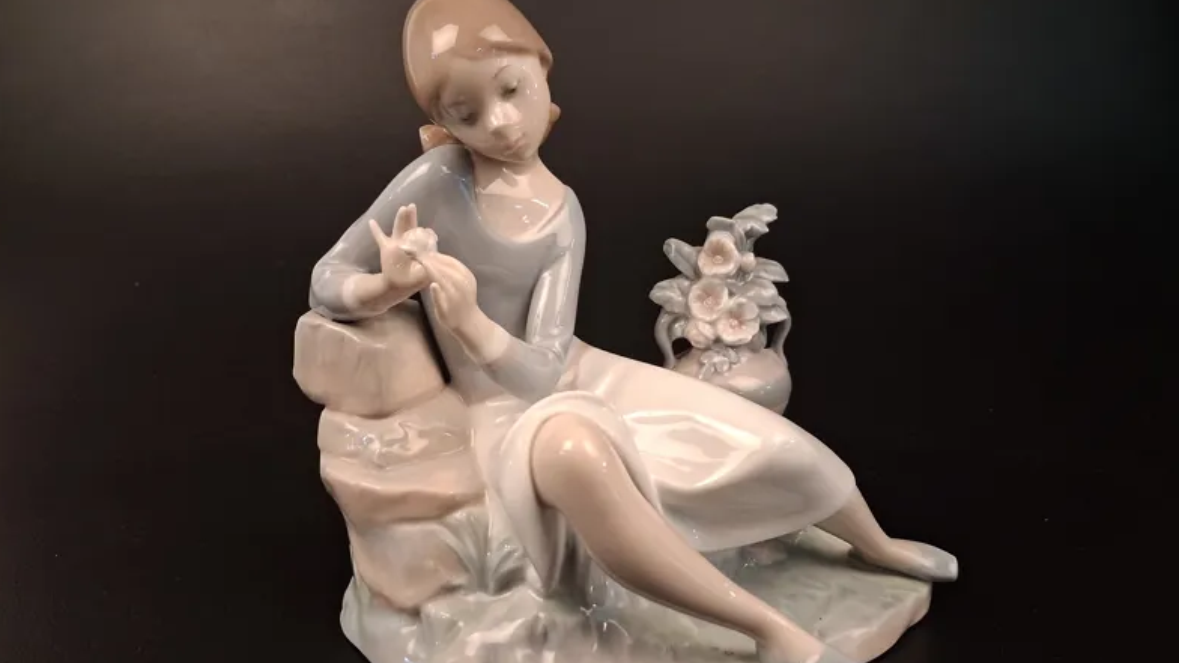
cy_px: 347
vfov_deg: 38.9
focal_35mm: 30
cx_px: 585
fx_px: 938
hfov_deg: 64.3
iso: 320
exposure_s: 1/50
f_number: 1.8
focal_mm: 4
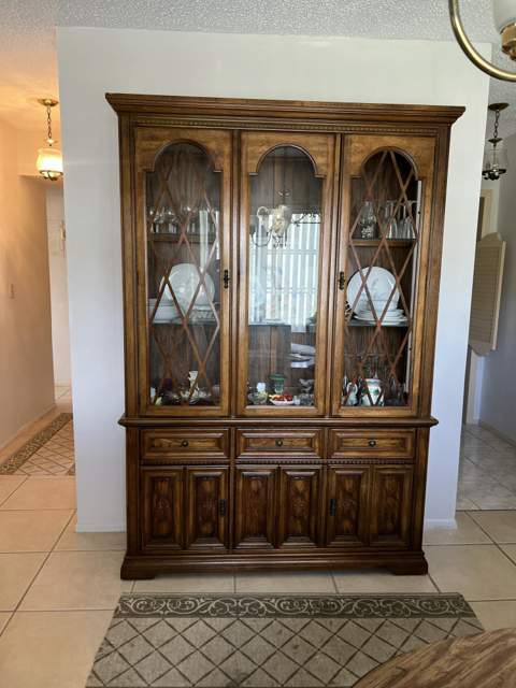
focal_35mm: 26
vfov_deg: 67.3
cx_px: 258
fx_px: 517
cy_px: 344
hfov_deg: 53.1
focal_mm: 5.7
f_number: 1.5
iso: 160
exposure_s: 1/60
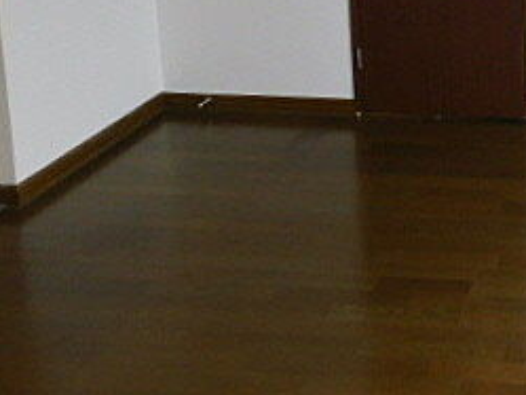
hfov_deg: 28.9
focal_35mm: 59
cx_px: 606
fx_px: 897
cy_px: -61
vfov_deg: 23.1
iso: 125
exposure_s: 1/60
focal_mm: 4
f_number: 3
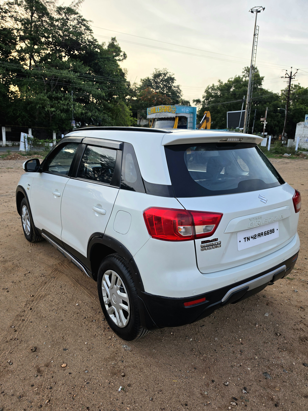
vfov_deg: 73.9
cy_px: 206
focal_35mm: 23
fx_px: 273
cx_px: 154
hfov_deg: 58.9
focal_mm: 6.5
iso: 64
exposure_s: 1/3333
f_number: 1.4
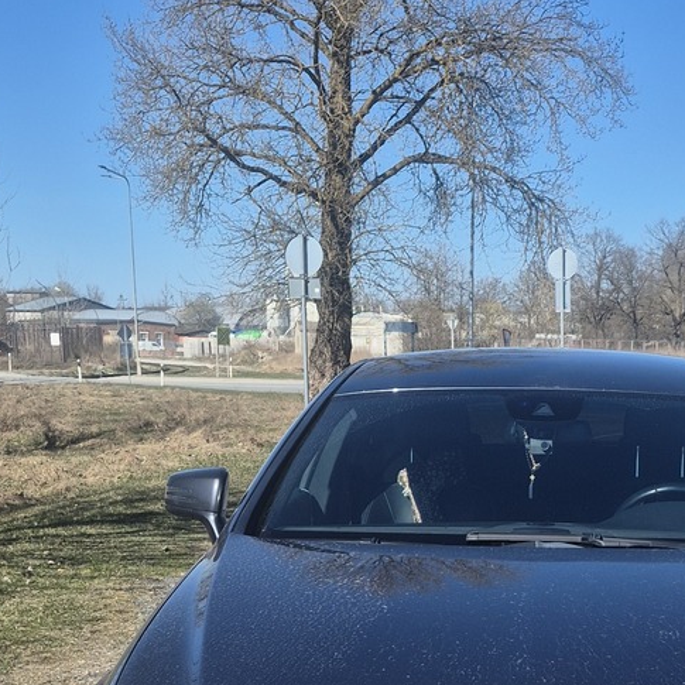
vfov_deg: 23.8
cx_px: 558
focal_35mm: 67
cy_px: 785
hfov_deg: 25.2
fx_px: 1500
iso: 25
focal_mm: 5.4
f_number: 1.8
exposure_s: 1/1824
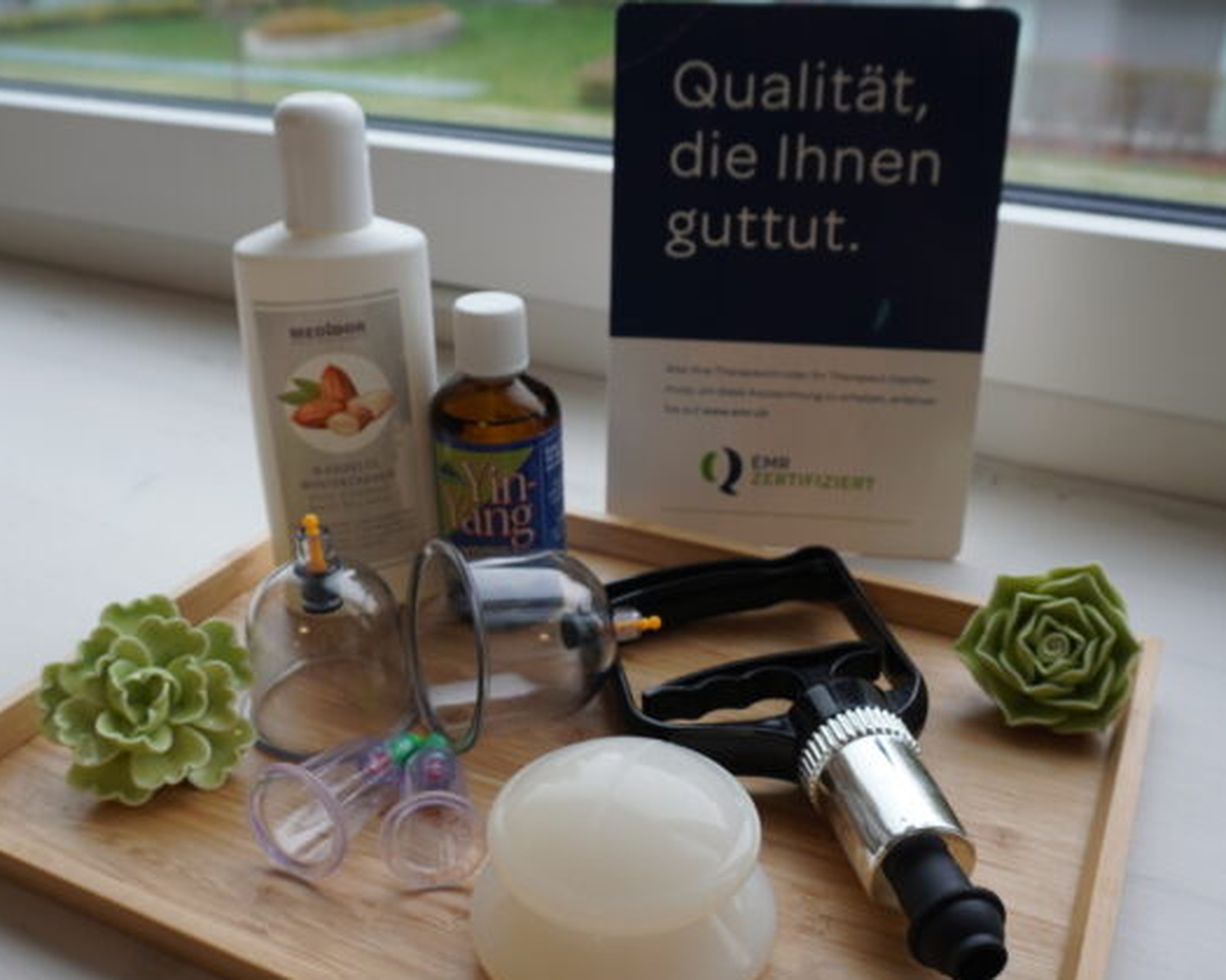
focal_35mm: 33
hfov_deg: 54.2
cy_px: 561
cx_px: 624
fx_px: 1197
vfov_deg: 44.4
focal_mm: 16
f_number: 4.5
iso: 200
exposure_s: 1/30
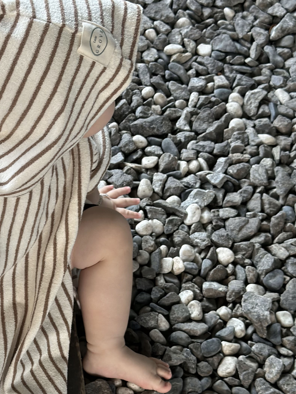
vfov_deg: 21.3
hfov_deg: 15.9
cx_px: 43
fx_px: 1049
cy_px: 250
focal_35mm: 92
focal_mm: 6.86
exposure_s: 1/183
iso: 80
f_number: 1.78
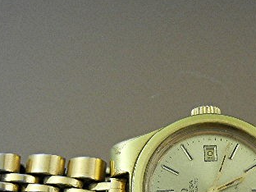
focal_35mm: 121
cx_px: 213
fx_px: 895
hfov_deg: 16.1
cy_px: 188
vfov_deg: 12.1
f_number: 4
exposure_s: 1/32.3
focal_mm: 10.6
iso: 400
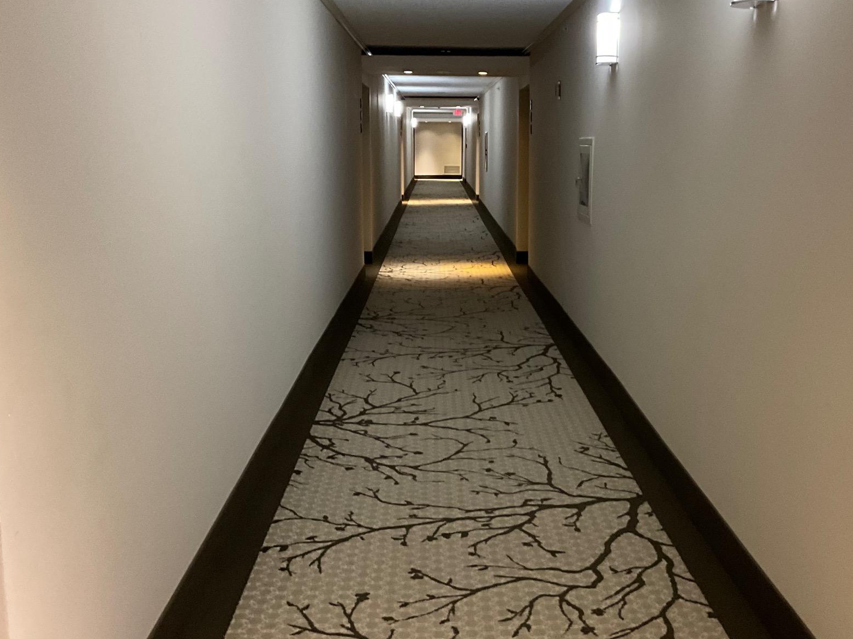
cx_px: 473
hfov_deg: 48.9
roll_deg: +0.6
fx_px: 936
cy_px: 292
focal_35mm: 38
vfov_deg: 37.7
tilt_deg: -8.8
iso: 320
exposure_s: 1/30
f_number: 1.8
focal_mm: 3
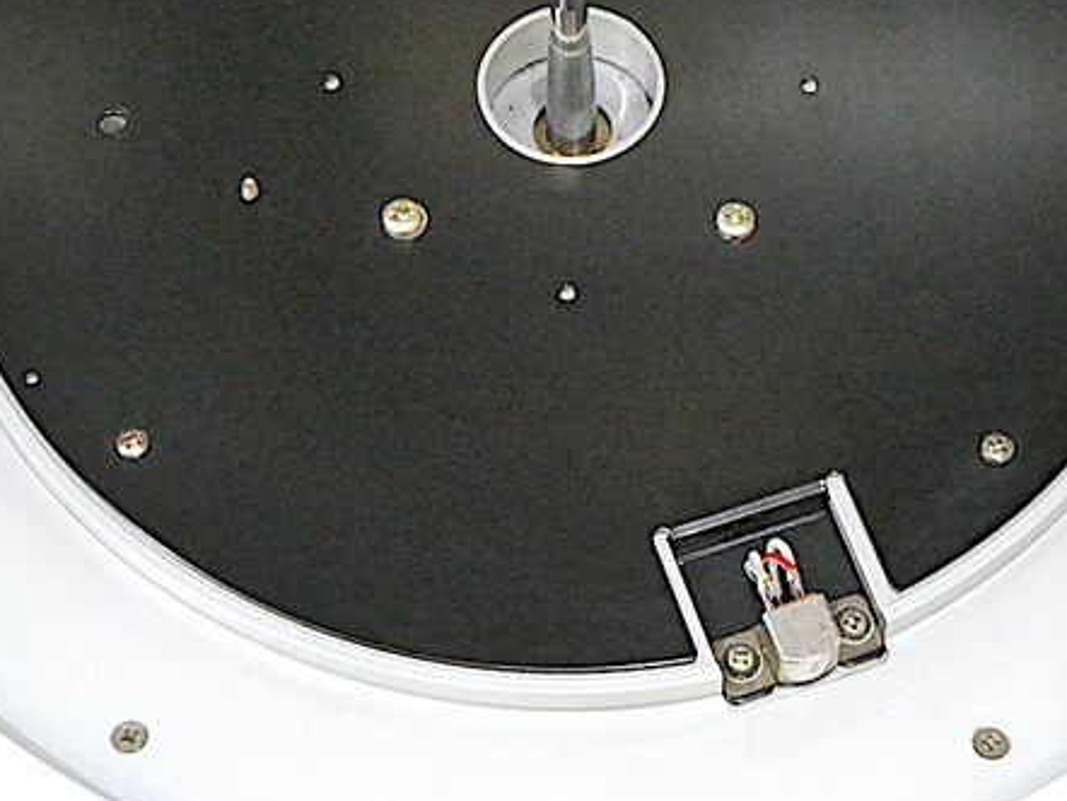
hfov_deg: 19.2
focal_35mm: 102
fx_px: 3146
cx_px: 567
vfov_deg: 14.5
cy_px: 217
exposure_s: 1/80
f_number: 4
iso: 1600
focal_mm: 8.4
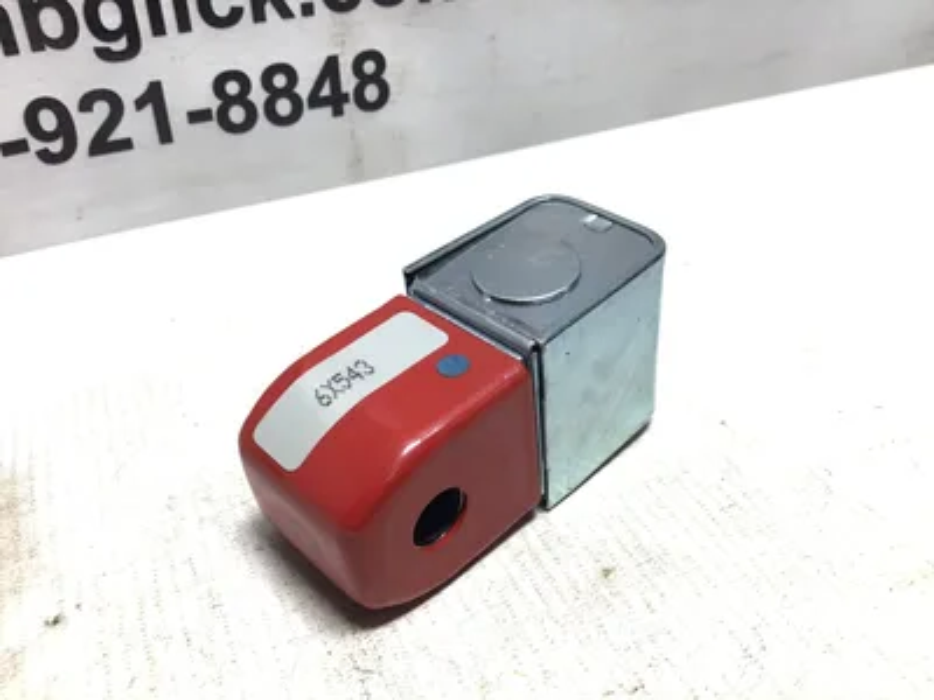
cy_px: 350
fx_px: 836
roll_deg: -0.1
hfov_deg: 58.4
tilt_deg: -35.5
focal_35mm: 31
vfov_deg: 45.4
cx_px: 467
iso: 32
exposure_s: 1/120
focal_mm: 3.3
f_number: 2.4
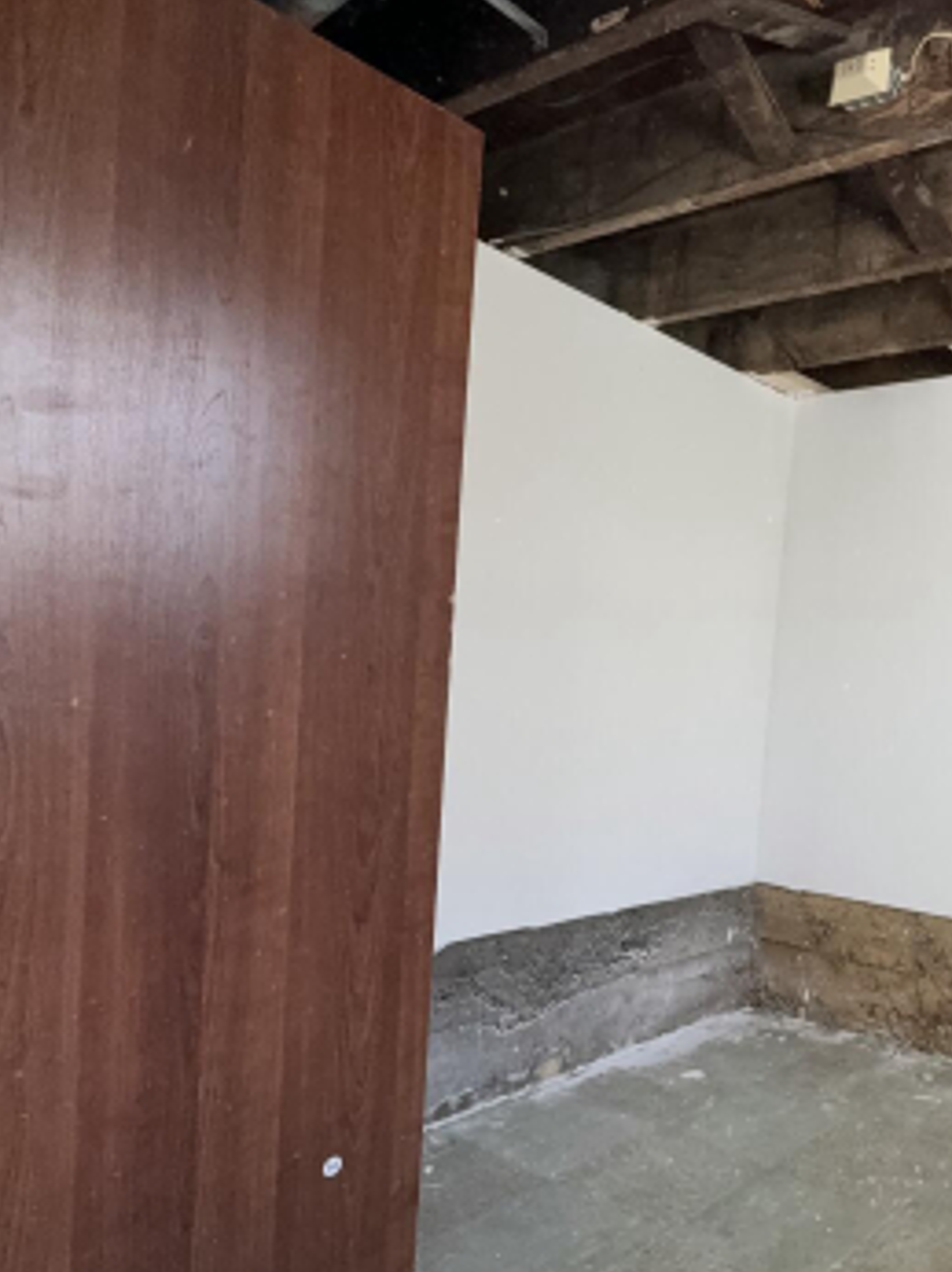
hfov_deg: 45.5
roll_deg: -3.7
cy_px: 708
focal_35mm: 27
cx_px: 890
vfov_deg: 65.2
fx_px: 991
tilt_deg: +0.8
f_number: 2.2
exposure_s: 1/99
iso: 125
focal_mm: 2.22
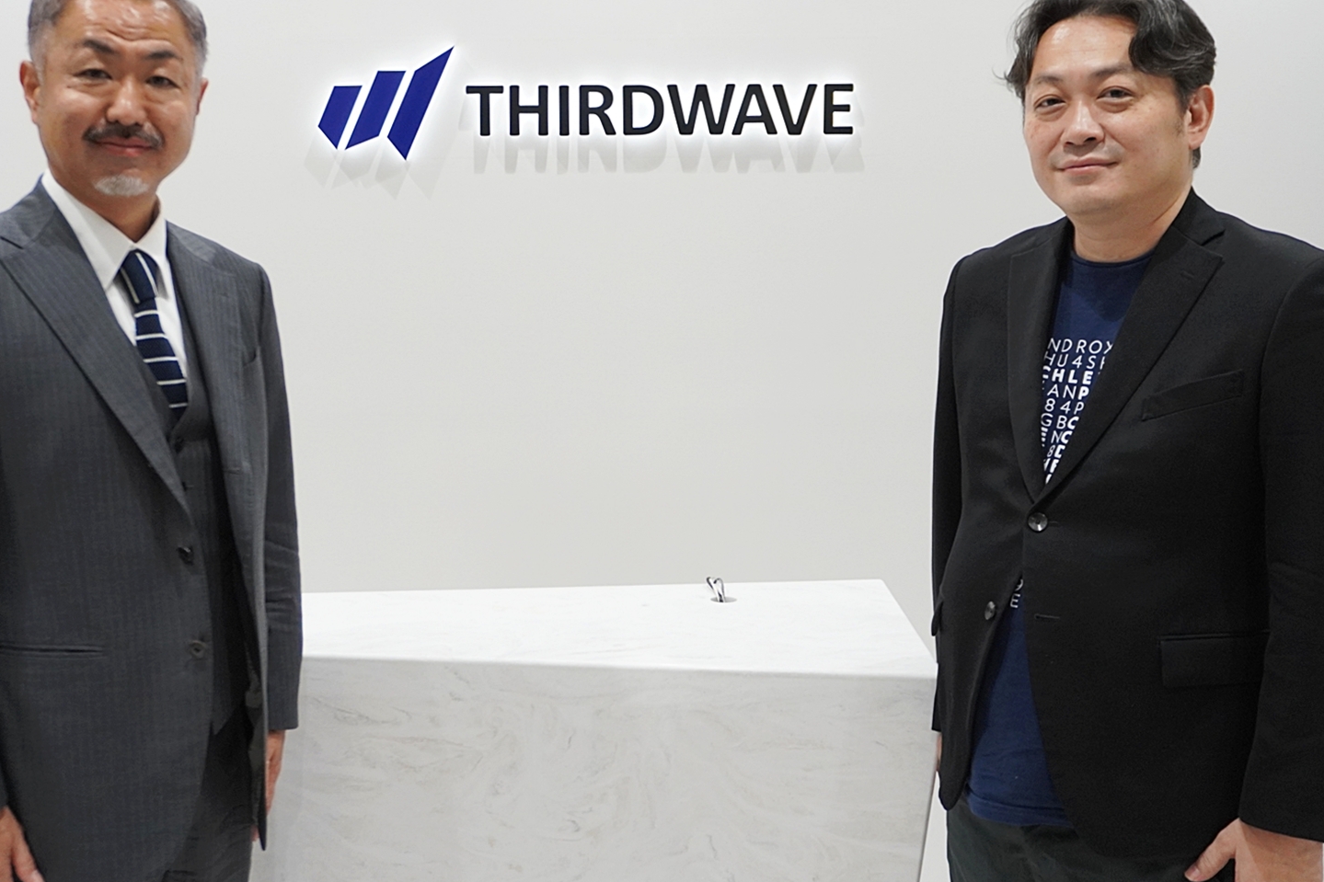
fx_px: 1434
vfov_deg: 34.1
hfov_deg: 49.5
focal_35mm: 39
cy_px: 375
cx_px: 601
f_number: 4
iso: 1000
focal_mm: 20
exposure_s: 1/160
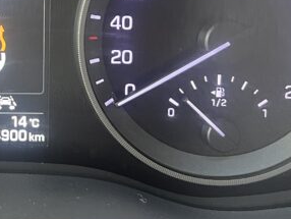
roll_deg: -1.1
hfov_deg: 20.0
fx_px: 782
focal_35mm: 93
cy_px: 1
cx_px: -43
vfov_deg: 15.6
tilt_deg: -24.2
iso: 160
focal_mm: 5.7
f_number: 1.5
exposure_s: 1/60
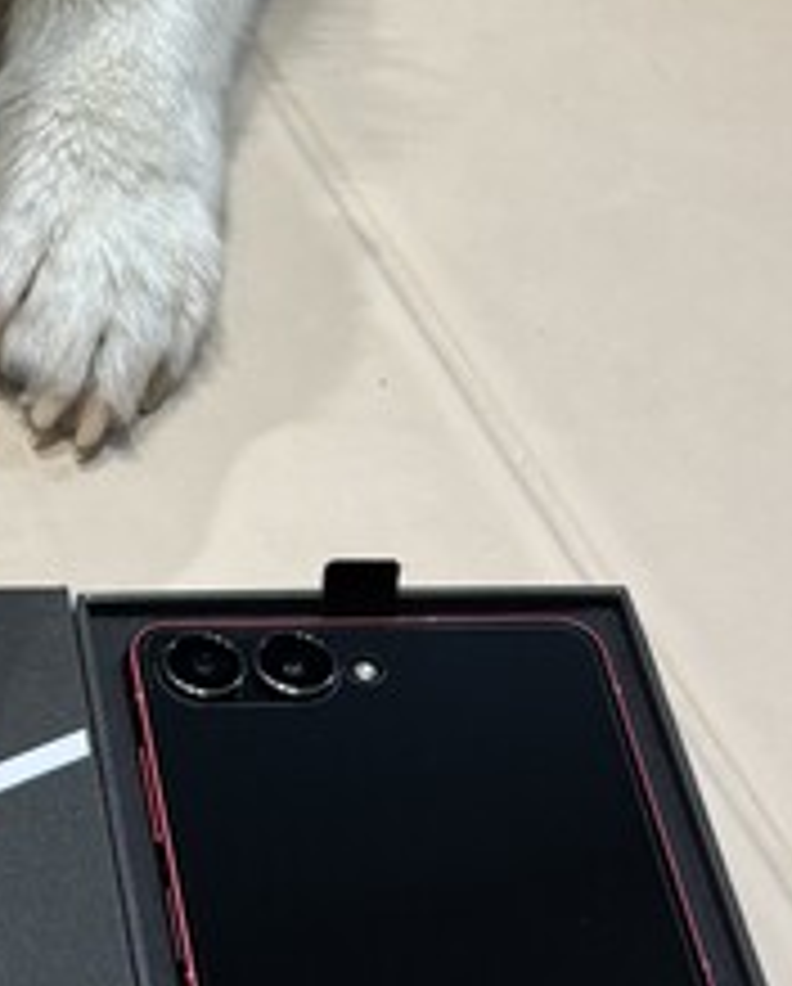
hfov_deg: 13.0
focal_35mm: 111
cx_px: -464
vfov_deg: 17.1
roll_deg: +2.0
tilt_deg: -38.2
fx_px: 3243
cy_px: 126
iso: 80
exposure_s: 1/60
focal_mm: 5.96
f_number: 1.6
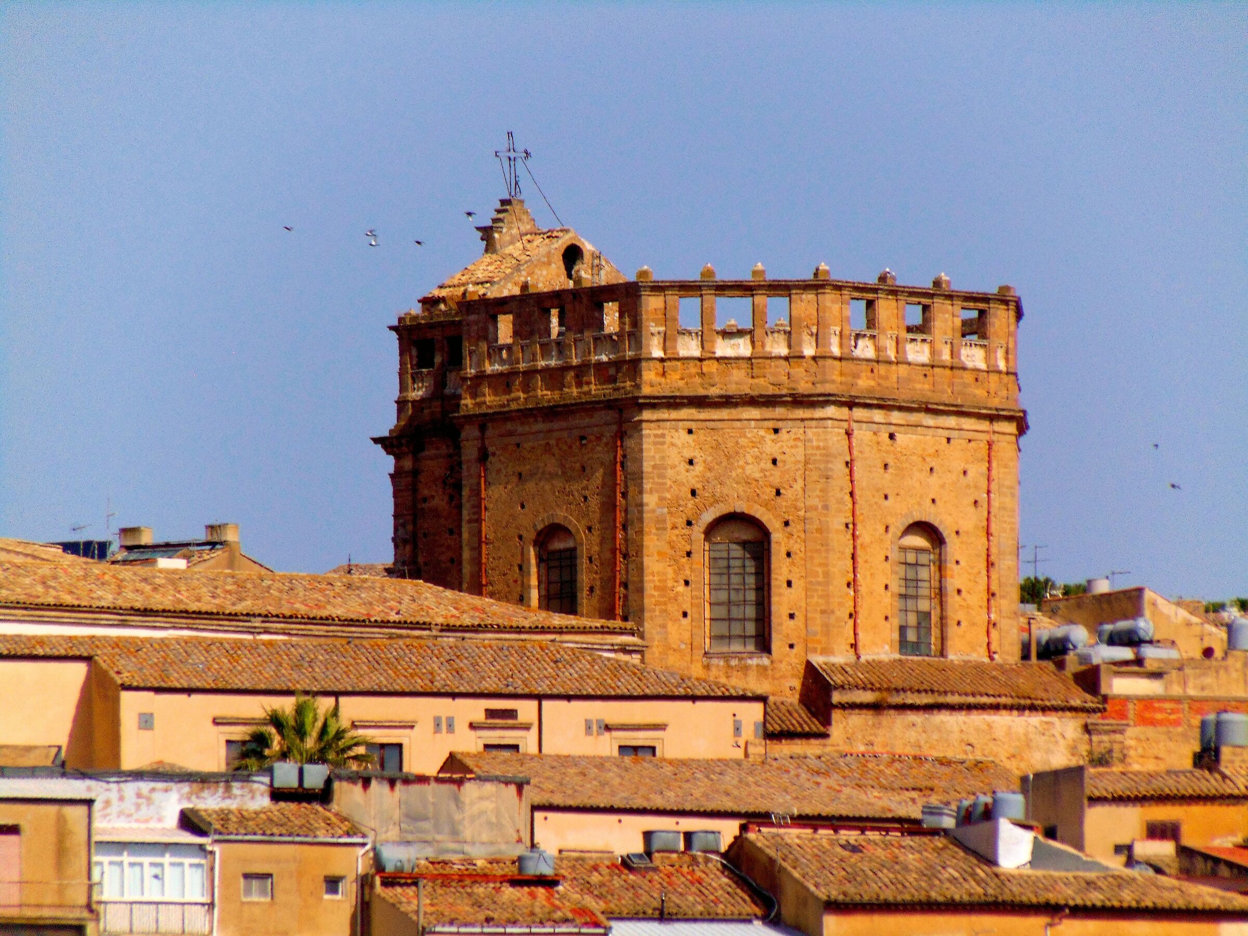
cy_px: 468
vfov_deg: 2.1
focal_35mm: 714
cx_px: 624
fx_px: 25742
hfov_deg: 2.8
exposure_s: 1/250
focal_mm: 128
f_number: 13.2
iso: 80
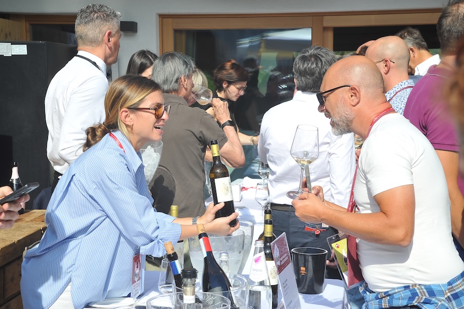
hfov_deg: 28.9
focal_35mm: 70
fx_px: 902
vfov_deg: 19.4
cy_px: 154
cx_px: 232
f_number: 11
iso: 250
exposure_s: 1/200
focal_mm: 70
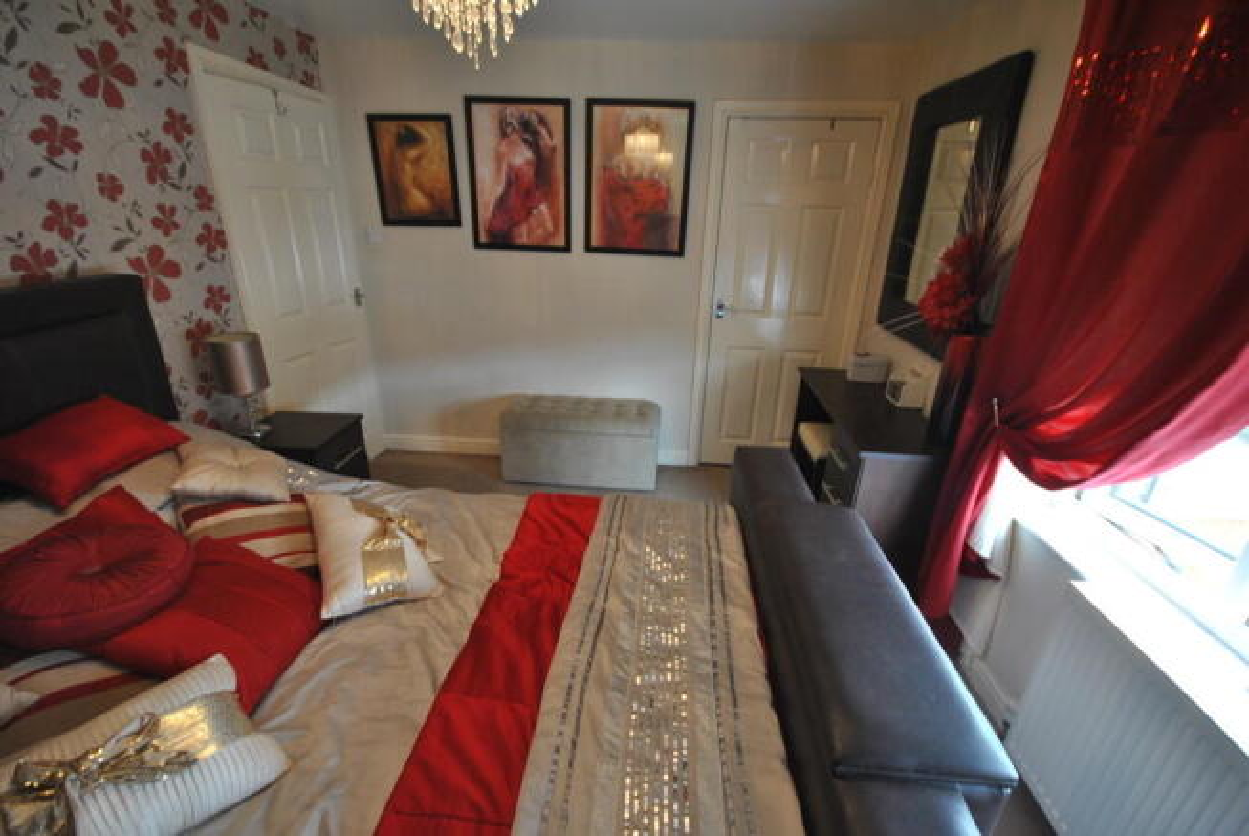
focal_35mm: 15
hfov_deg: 100.3
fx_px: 521
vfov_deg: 77.5
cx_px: 624
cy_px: 418
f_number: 4
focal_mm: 10
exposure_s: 1/10
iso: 400
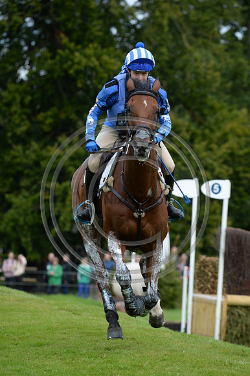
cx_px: 125
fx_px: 2711
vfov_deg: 7.9
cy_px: 188
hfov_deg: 5.3
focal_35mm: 260
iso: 800
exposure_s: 1/1000
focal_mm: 260
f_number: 7.1
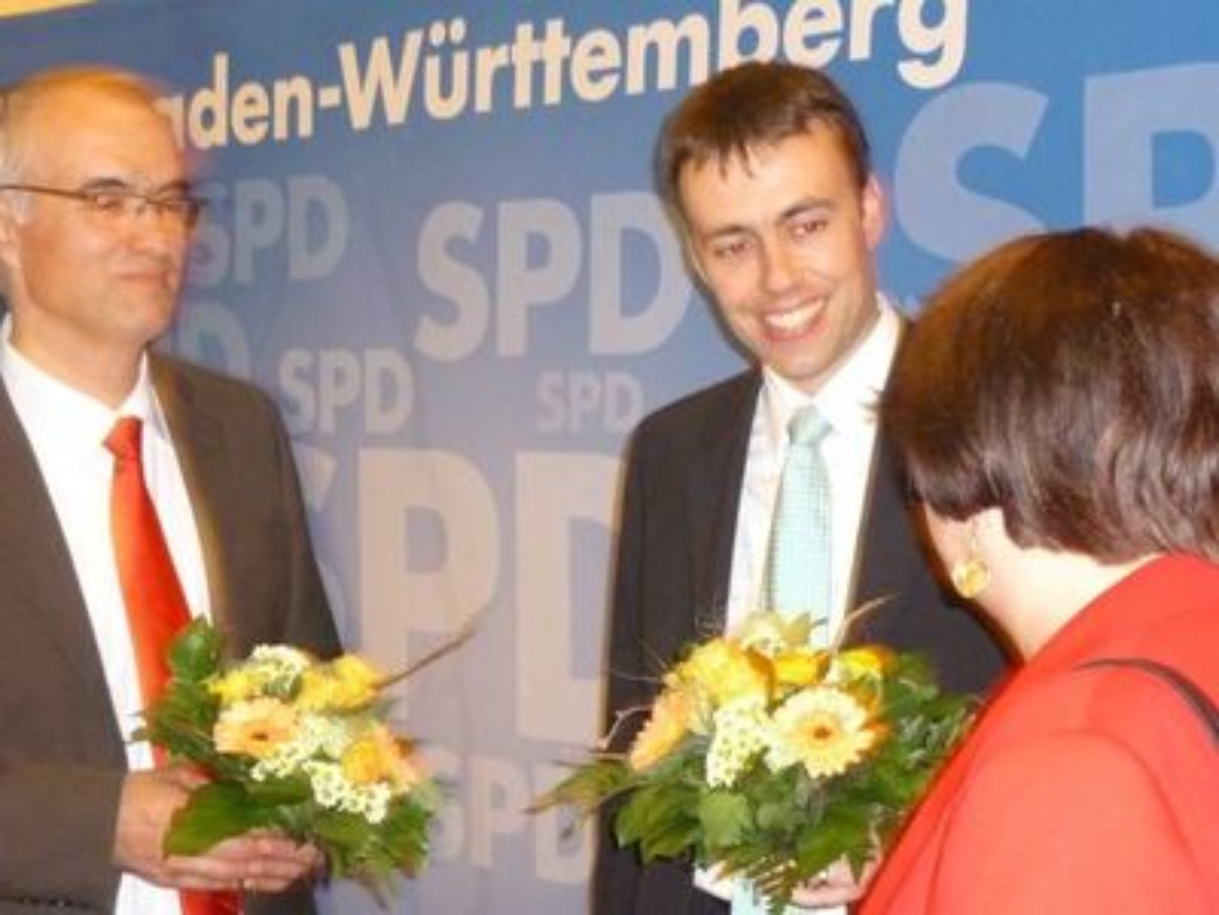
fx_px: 2183
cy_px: 458
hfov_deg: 31.2
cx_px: 610
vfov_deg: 23.7
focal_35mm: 62
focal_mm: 10.2
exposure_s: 1/8
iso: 640
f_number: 3.7
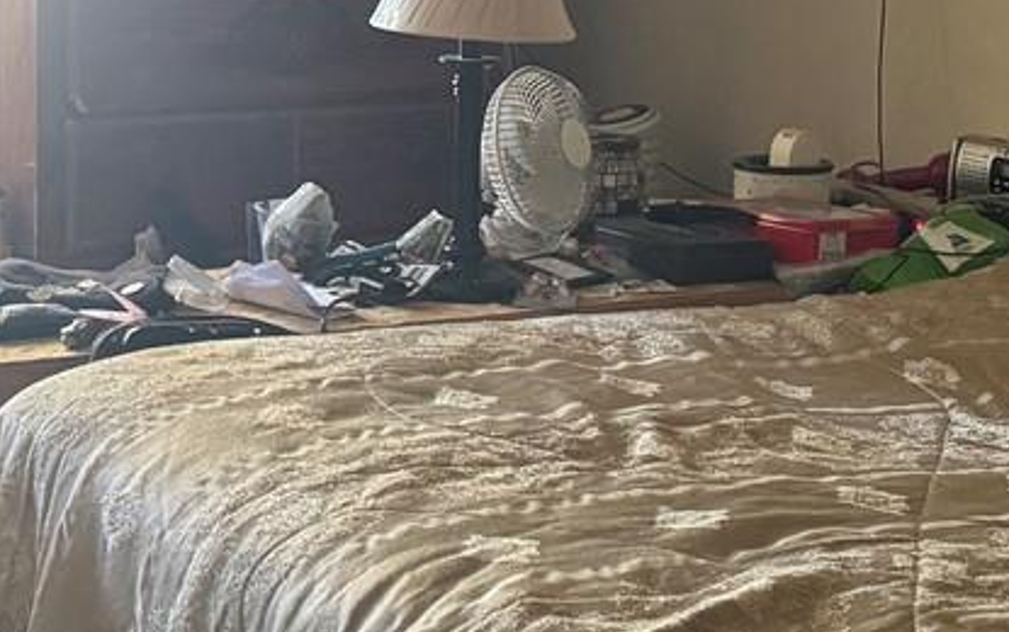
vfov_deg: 13.3
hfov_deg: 21.2
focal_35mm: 98
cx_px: 501
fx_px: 2697
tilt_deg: -7.4
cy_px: 85
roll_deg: -2.4
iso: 640
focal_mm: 6.76
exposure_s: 1/60
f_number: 1.78
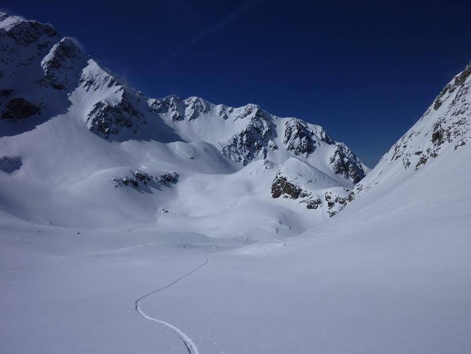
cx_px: 236
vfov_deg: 54.9
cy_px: 177
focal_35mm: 25
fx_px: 340
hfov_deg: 69.4
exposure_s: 1/500
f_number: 10
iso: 80
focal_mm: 4.5
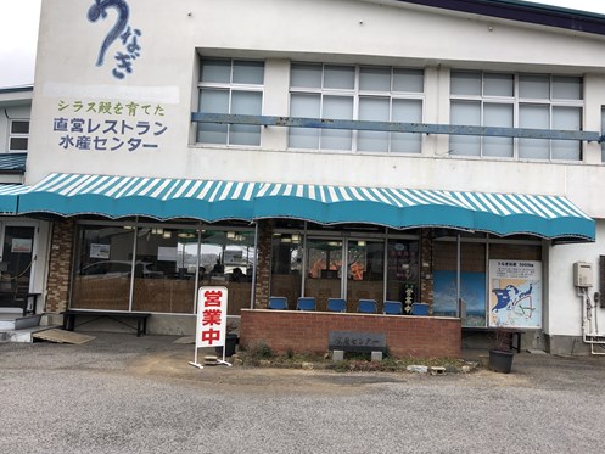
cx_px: 305
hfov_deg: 60.0
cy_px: 222
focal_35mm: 30
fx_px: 524
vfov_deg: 46.8
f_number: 1.8
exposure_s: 1/454
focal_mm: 3.99
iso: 20
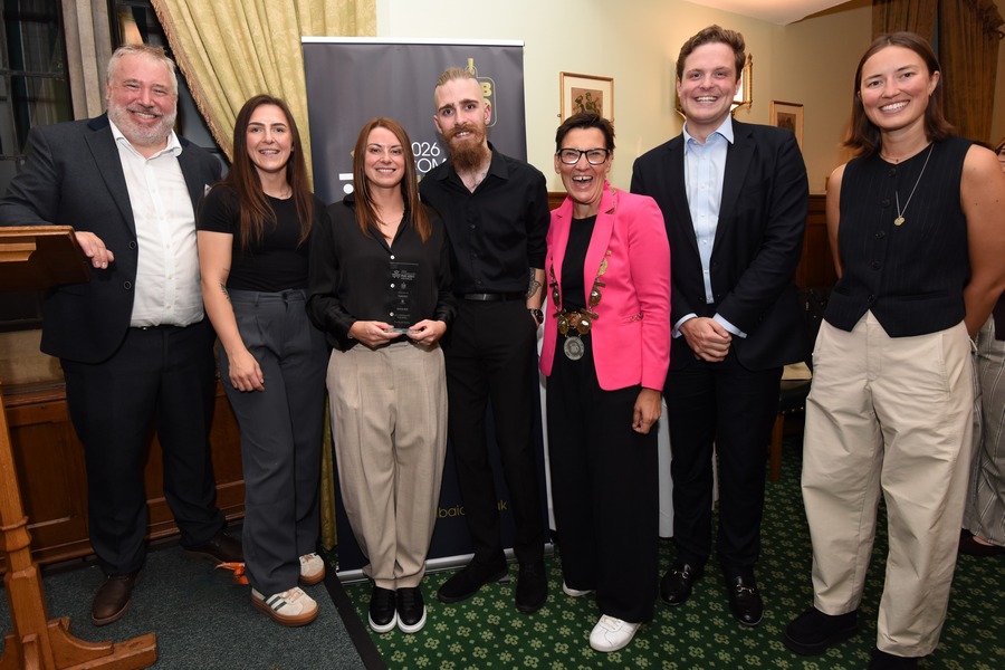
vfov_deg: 70.4
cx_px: 502
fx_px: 475
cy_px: 335
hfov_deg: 93.3
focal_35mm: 17
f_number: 6.3
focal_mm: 17
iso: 800
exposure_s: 1/60
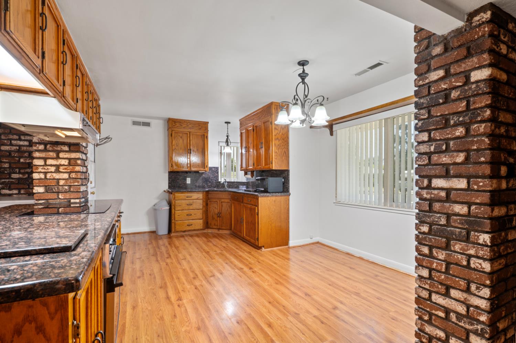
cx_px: 258
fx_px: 243
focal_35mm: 17
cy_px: 172
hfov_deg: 93.3
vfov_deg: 70.4
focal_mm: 17
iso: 250
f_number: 9
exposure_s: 1/1.25
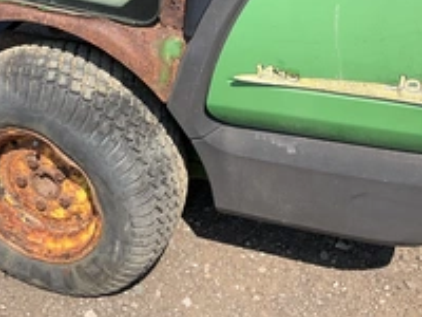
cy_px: 36
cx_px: 143
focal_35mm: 58
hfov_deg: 33.0
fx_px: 707
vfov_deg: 24.6
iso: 25
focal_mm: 3
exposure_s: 1/1098
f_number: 1.8
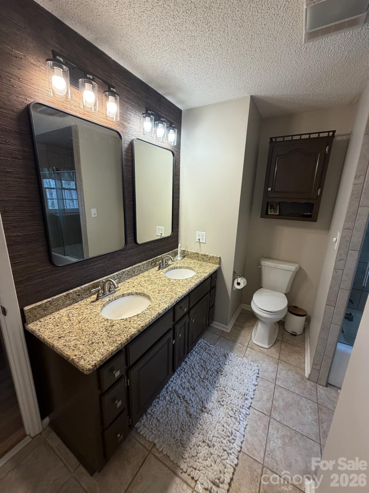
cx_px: 184
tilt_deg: -13.2
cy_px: 246
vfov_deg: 102.1
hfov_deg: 85.7
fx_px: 199
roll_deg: -1.0
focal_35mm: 14
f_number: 2.2
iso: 250
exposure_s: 1/120
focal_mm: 2.22
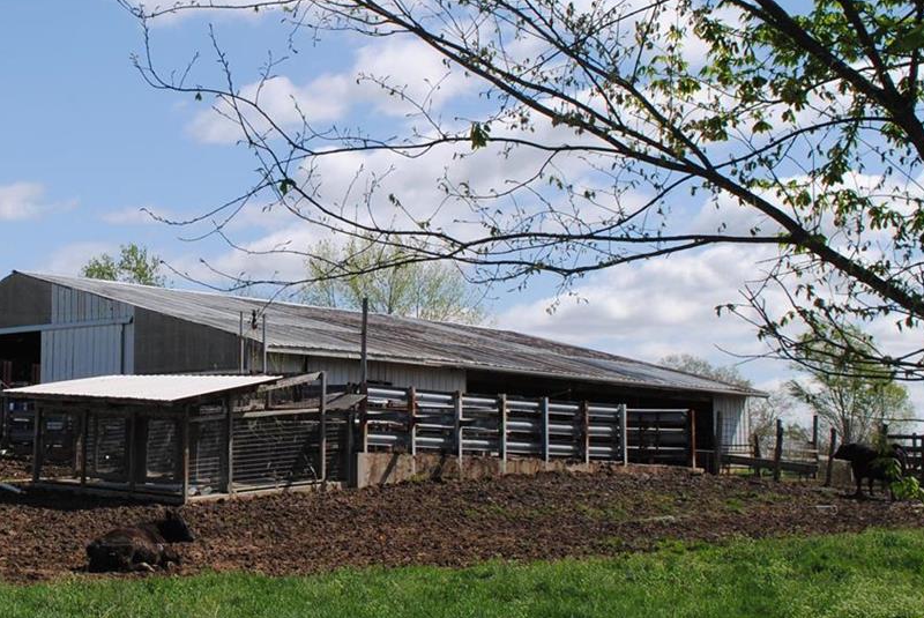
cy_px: 240
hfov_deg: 27.2
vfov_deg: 18.9
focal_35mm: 72
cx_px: 127
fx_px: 1850
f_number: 8
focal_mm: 24
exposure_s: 1/250
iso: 100
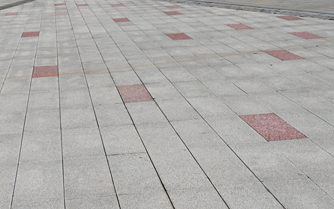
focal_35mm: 57
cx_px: 109
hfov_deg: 35.3
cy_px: 5
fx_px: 519
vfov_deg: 22.0
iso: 250
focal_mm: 24
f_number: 8
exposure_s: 1/640
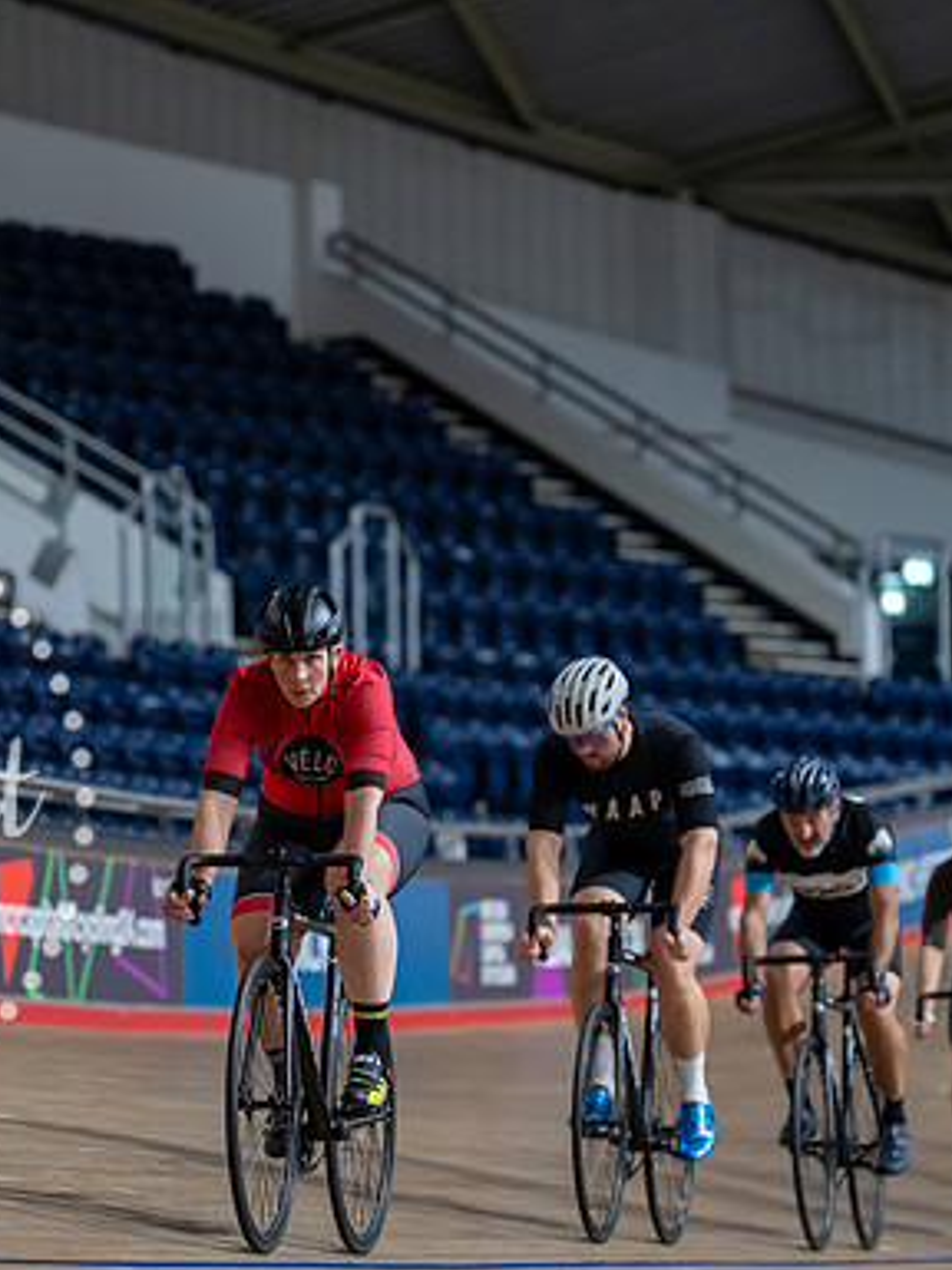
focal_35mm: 212
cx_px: 298
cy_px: 633
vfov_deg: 9.3
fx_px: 7774
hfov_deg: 7.0
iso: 3200
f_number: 2.8
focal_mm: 146
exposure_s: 1/800
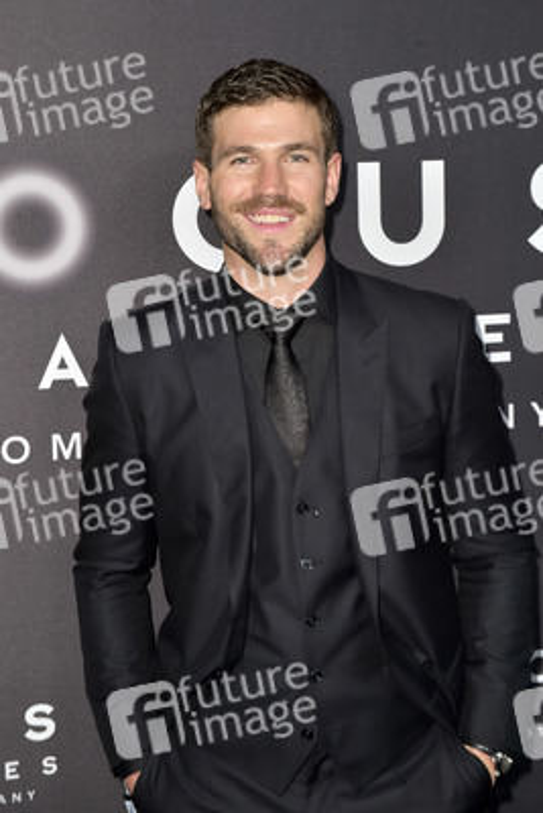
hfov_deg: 20.6
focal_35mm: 66
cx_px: 272
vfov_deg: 30.5
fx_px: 1492
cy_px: 406
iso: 500
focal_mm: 66
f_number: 6.3
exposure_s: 1/320
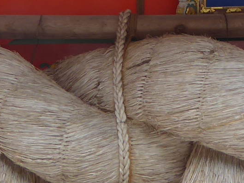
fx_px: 853
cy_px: -76
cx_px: 218
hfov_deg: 16.1
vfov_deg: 11.8
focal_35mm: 121
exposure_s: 1/160
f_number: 3.3
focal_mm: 4.3
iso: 100
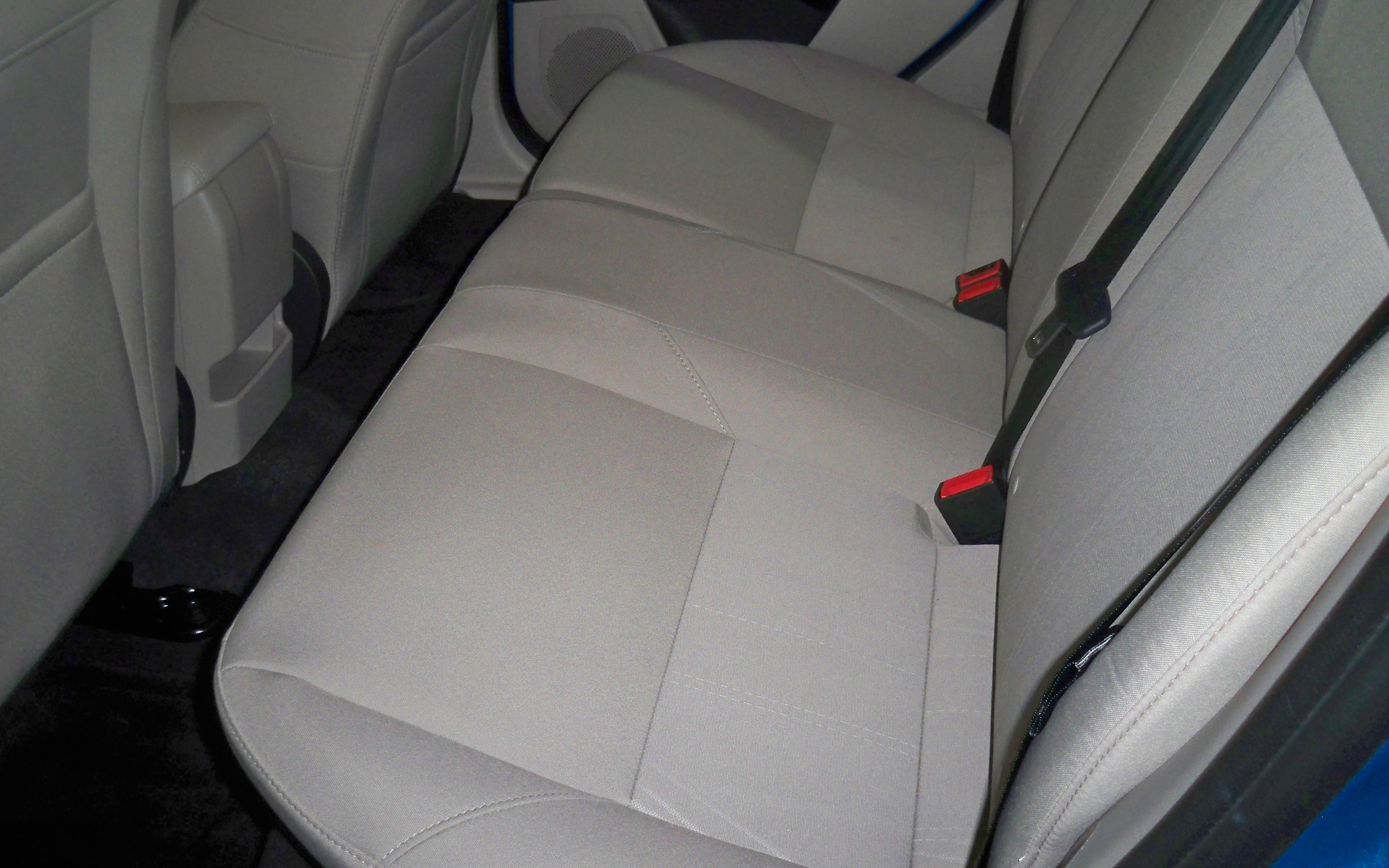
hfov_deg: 51.5
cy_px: 401
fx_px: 1438
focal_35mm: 38
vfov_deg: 33.6
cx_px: 679
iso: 200
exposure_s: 1/60
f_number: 3.1
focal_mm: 6.3
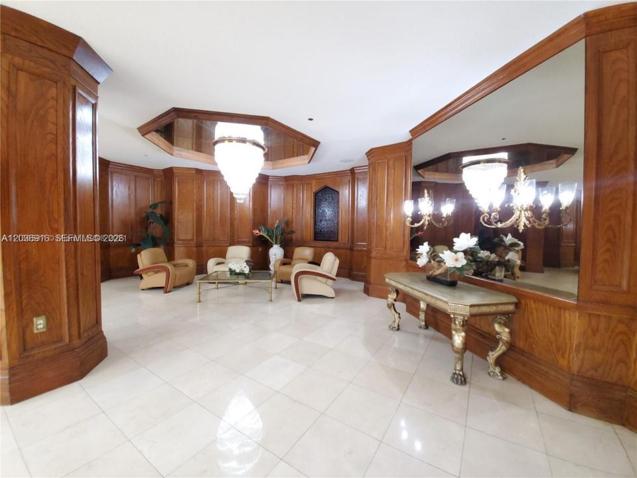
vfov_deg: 89.9
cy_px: 239
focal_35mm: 13
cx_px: 318
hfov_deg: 106.2
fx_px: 239
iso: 800
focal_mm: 1.8
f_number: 2.2
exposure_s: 1/13
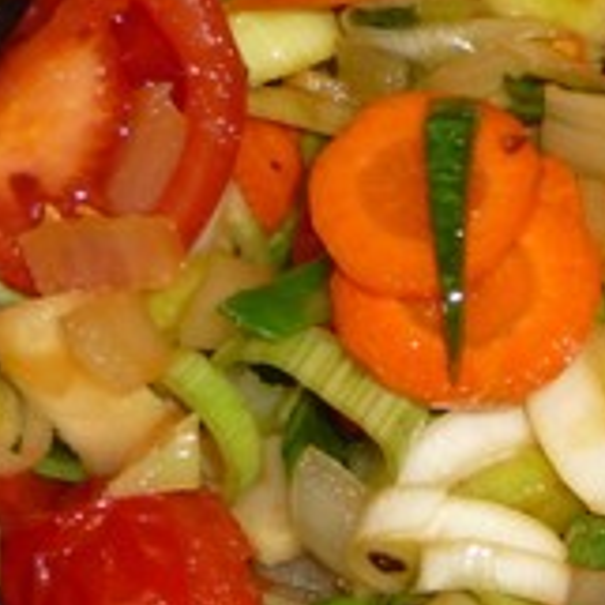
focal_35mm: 169
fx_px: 3342
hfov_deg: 9.9
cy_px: 203
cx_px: 1052
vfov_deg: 10.3
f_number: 4.2
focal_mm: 8
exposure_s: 1/30
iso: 100
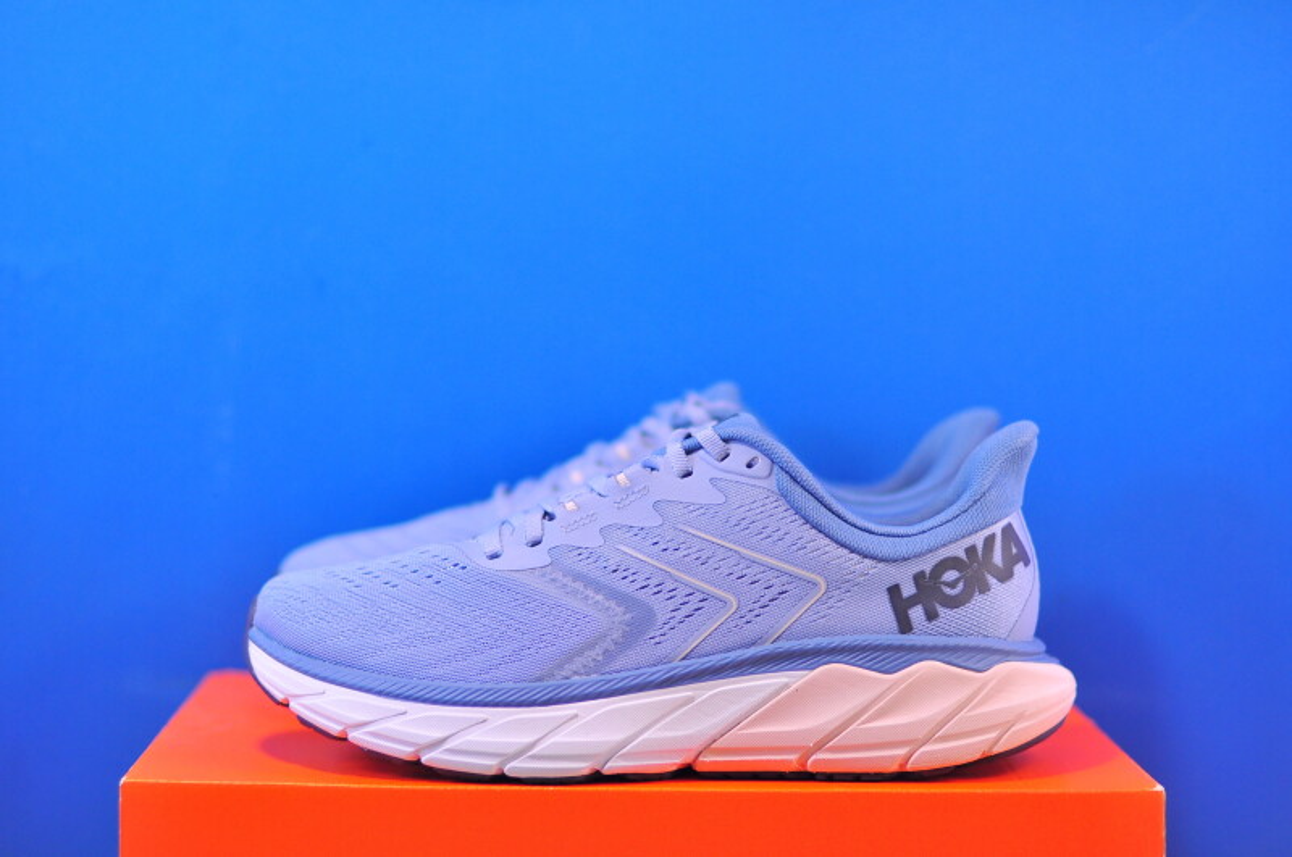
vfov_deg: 18.1
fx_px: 2688
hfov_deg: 27.0
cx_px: 646
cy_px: 428
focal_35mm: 75
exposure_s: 1/320
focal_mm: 50
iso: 250
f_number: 2
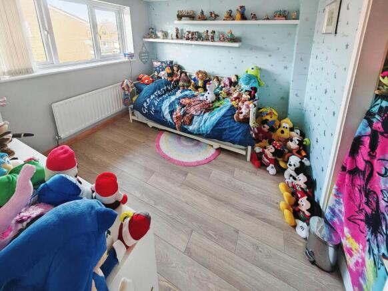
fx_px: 146
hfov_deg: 106.2
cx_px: 194
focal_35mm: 13
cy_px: 146
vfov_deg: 90.0
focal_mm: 1.82
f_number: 2
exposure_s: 1/50
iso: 250
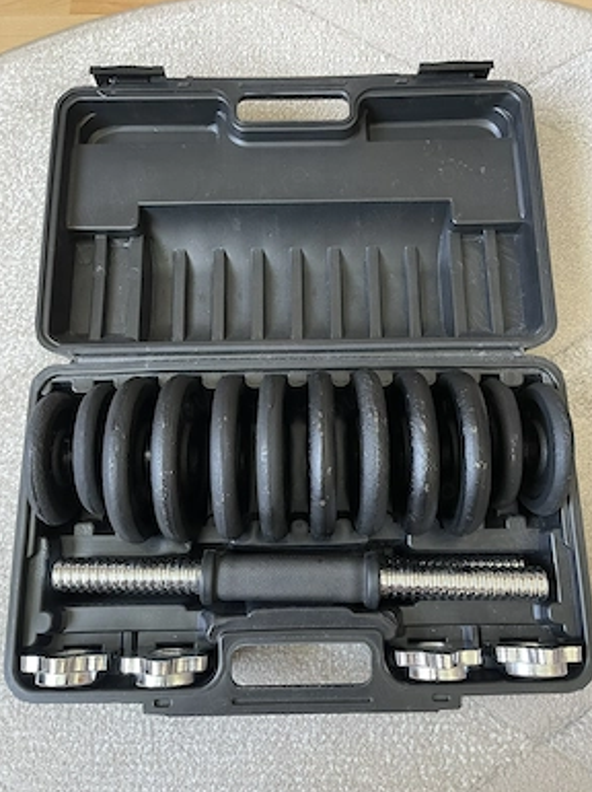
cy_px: 403
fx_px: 594
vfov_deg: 67.3
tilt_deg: -75.0
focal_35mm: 26
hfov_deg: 53.0
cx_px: 304
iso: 500
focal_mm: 5.1
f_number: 1.6
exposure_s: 1/25
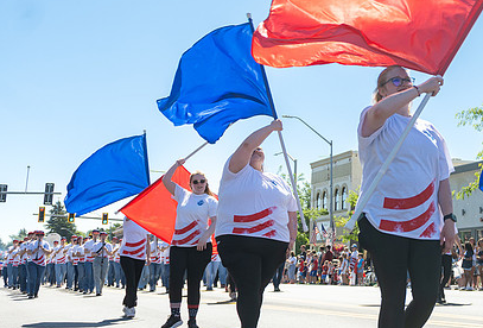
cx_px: 510
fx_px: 782
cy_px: 106
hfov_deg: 31.1
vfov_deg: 23.5
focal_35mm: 58
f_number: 3.5
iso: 100
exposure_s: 1/500
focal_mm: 24
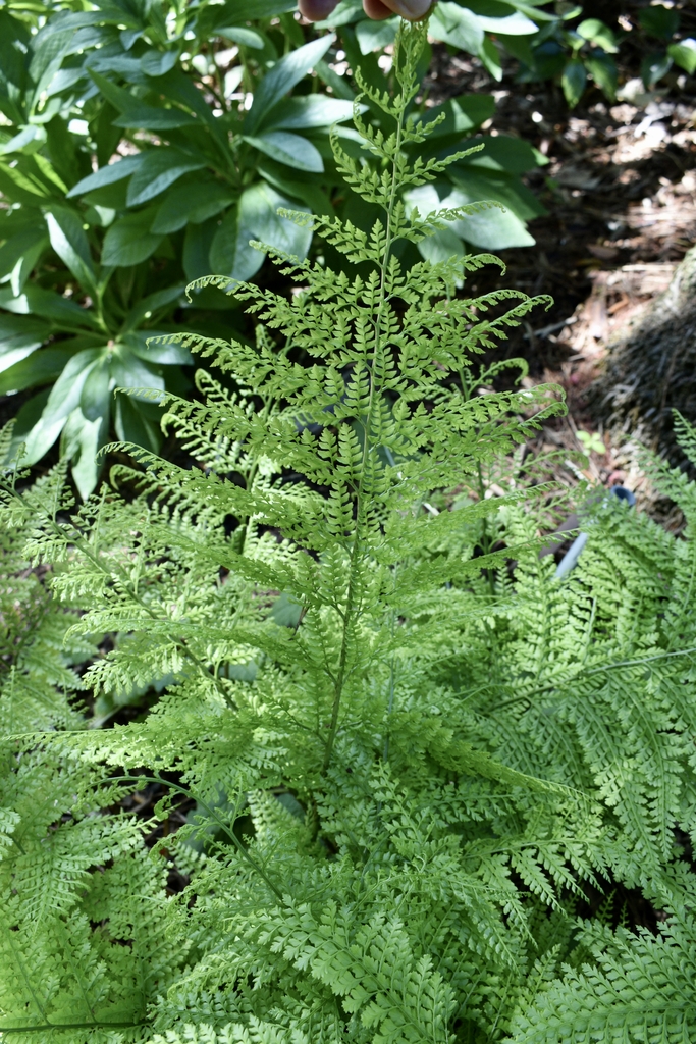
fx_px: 913
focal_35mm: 32
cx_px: 348
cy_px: 522
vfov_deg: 59.5
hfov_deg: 41.7
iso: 400
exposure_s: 1/125
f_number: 5.6
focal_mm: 21
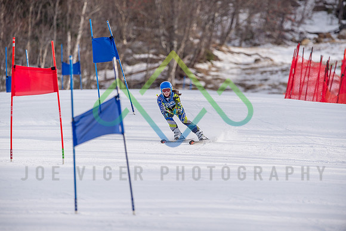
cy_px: 116
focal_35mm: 600
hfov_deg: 3.4
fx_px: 5763
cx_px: 173
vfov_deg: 2.3
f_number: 6.3
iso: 800
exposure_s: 1/2500
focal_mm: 600
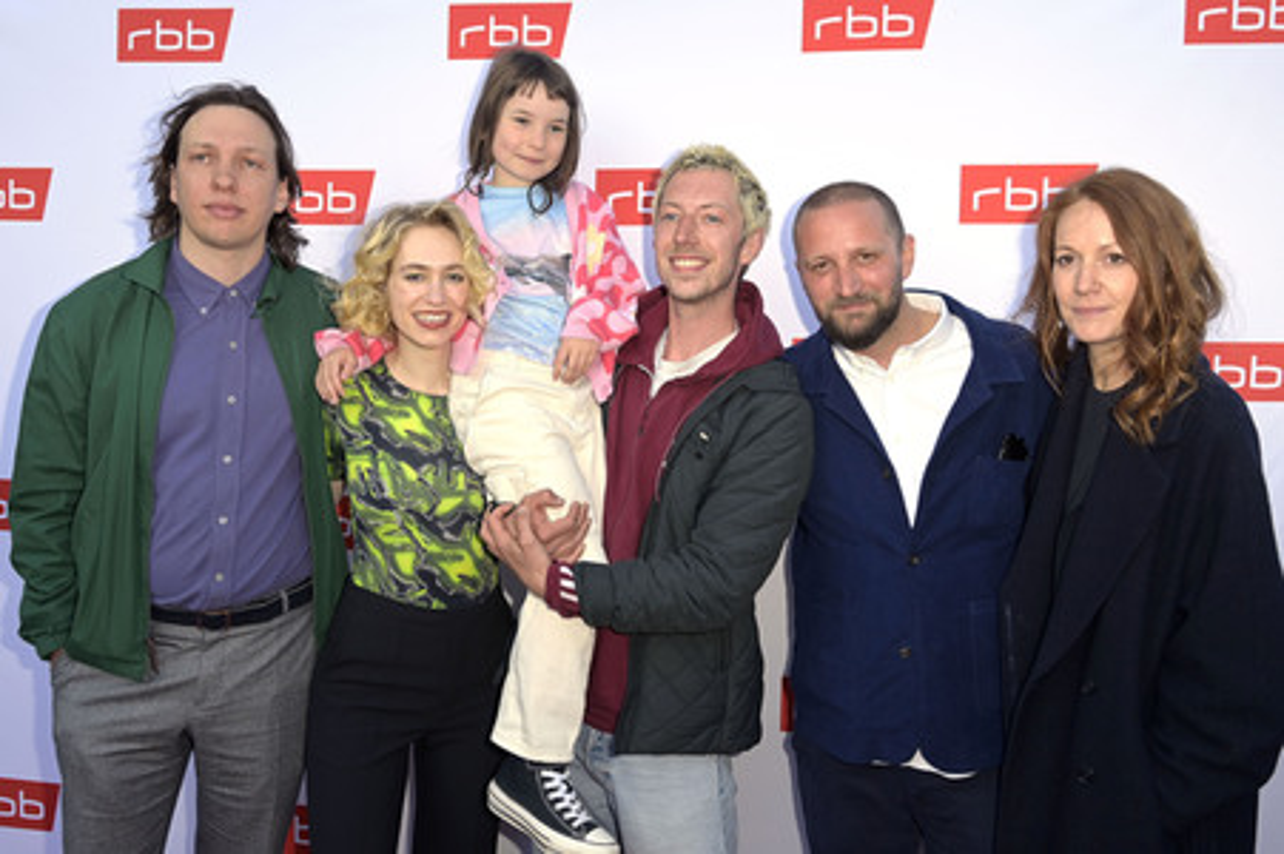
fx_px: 1034
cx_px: 642
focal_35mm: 29
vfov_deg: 44.9
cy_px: 427
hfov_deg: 63.7
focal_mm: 29
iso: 640
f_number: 5.6
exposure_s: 1/250
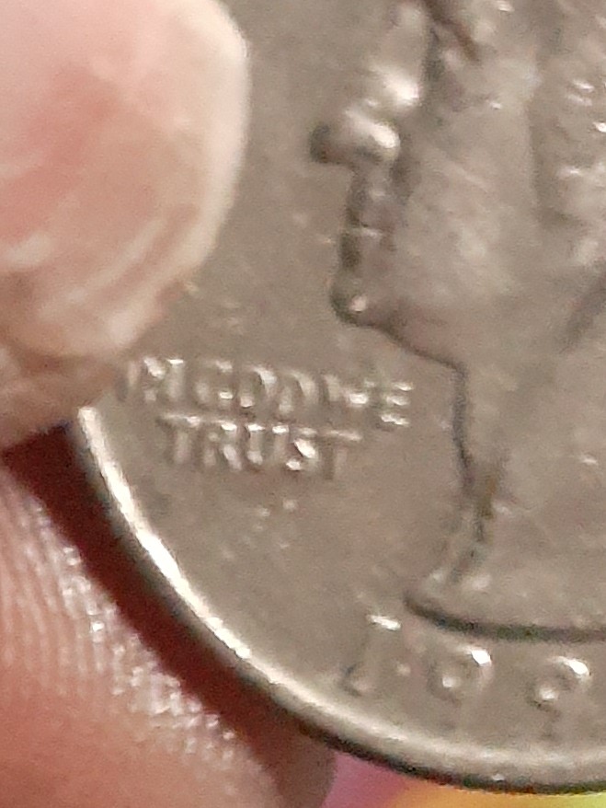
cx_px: 303
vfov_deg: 65.3
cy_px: 404
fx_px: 630
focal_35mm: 27
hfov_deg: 51.4
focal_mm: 3.6
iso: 1600
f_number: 1.9
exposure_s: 1/20
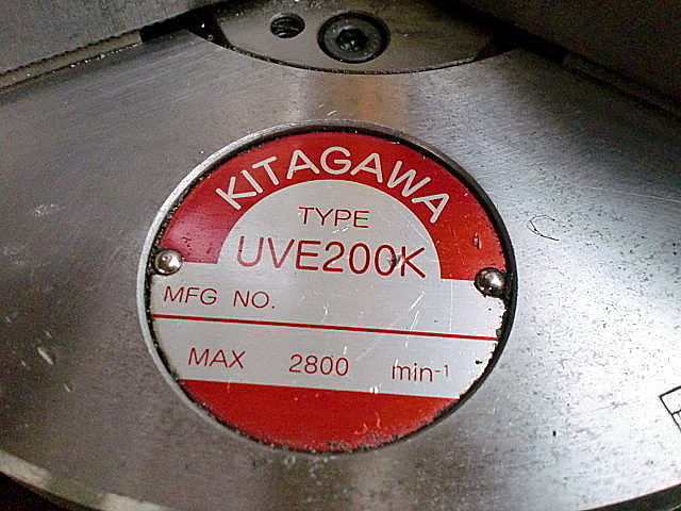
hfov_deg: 52.6
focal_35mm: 35
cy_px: 256
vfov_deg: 40.7
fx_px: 689
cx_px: 340
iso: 500
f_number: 3.1
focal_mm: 6.3
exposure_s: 1/60
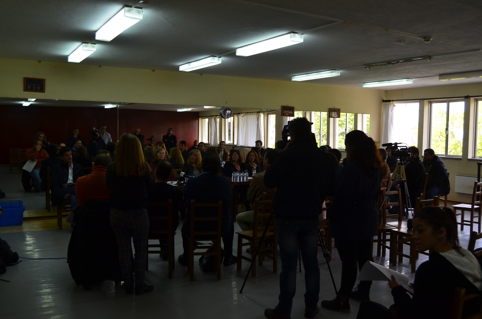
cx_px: 241
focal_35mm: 33
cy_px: 160
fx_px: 441
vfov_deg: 39.8
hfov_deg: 57.3
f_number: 5.6
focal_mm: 22
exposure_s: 1/80
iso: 400
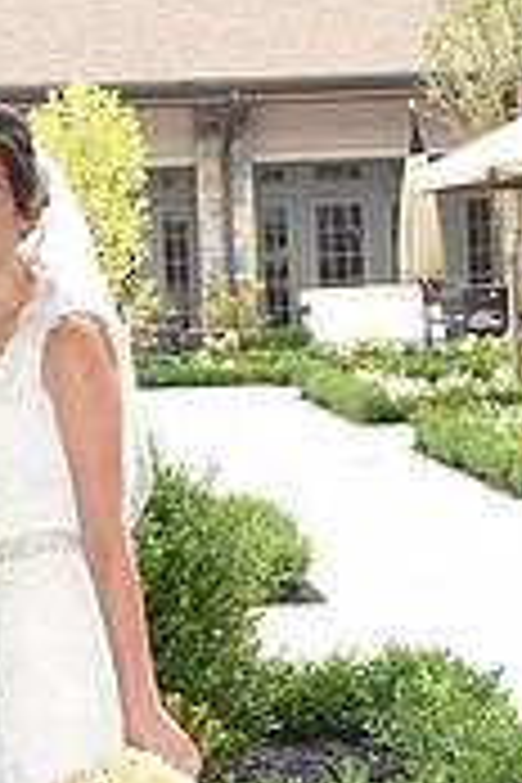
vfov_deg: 13.7
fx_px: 3262
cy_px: 310
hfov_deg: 9.1
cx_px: 236
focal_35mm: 150
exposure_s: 1/125
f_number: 9
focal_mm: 45
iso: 1000
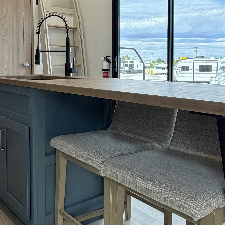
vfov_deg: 42.3
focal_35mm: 39
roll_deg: +0.1
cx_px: 83
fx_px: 287
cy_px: 75
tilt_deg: -1.8
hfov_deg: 42.5
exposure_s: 1/121
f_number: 2.2
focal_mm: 2.22
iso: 200
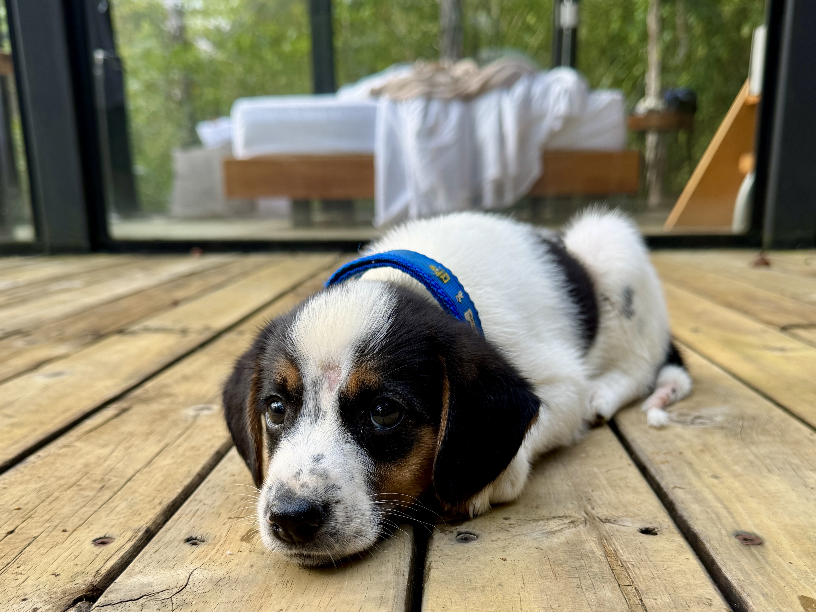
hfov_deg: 71.6
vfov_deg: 56.8
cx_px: 408
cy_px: 306
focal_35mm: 24
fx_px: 566
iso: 64
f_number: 1.78
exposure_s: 1/121
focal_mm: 6.76
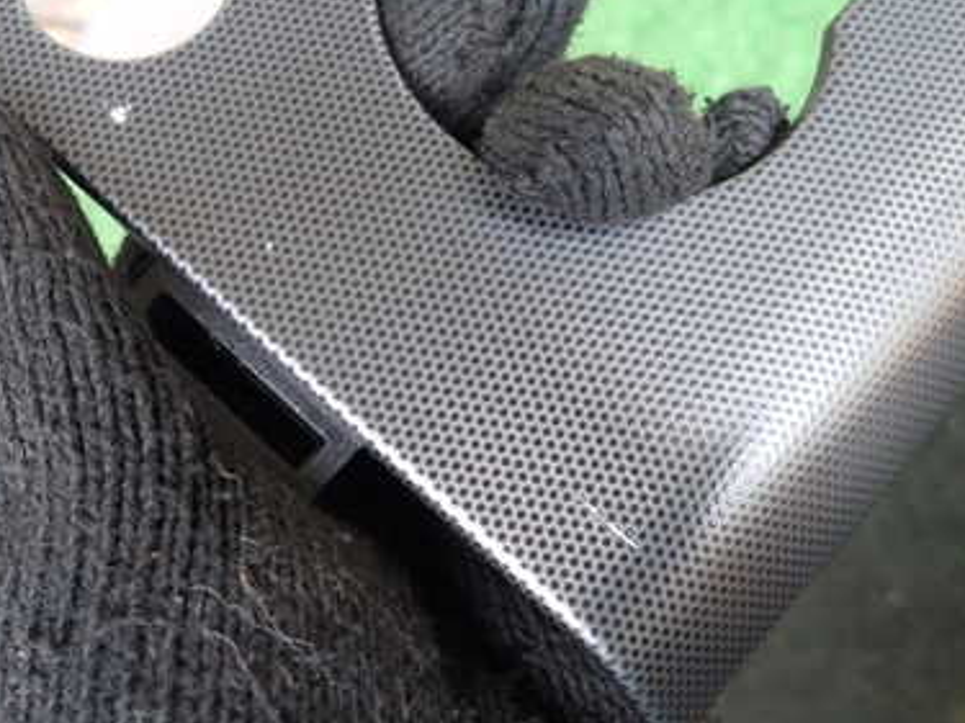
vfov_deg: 35.8
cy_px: 280
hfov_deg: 45.2
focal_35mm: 40
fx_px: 1115
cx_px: 244
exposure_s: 1/60
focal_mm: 4.5
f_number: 2
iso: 200
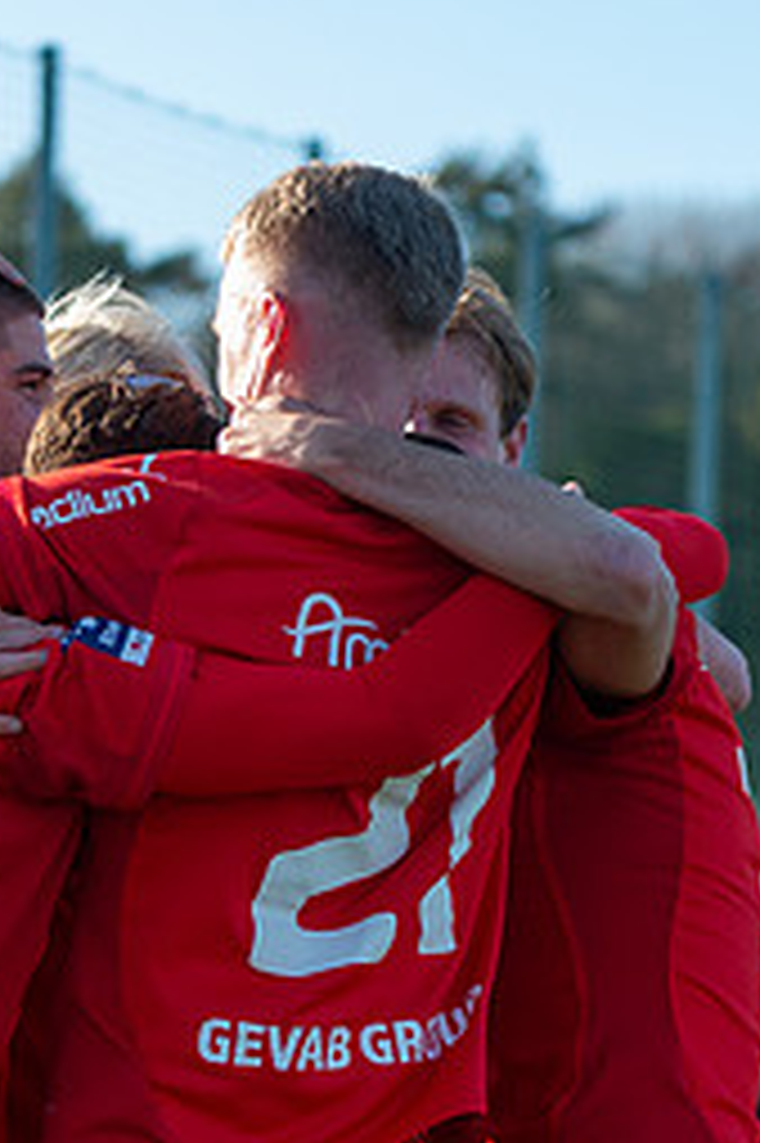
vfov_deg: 12.8
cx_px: 117
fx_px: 5073
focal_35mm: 160
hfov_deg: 8.5
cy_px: 760
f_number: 3.2
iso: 400
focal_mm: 70
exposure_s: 1/1600
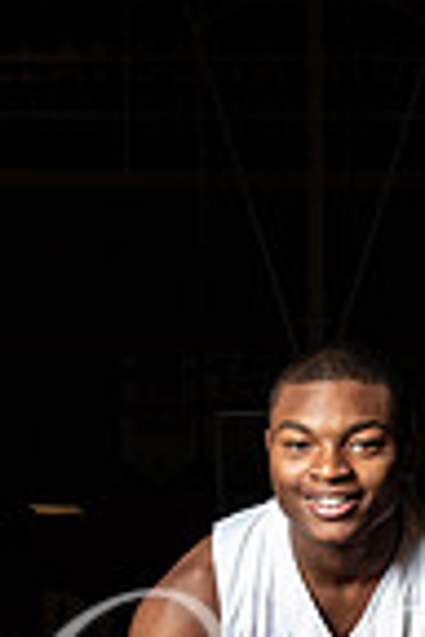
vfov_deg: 14.2
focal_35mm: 141
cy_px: 743
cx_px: 345
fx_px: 2497
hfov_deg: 9.7
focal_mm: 45
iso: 320
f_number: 14
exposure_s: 1/200
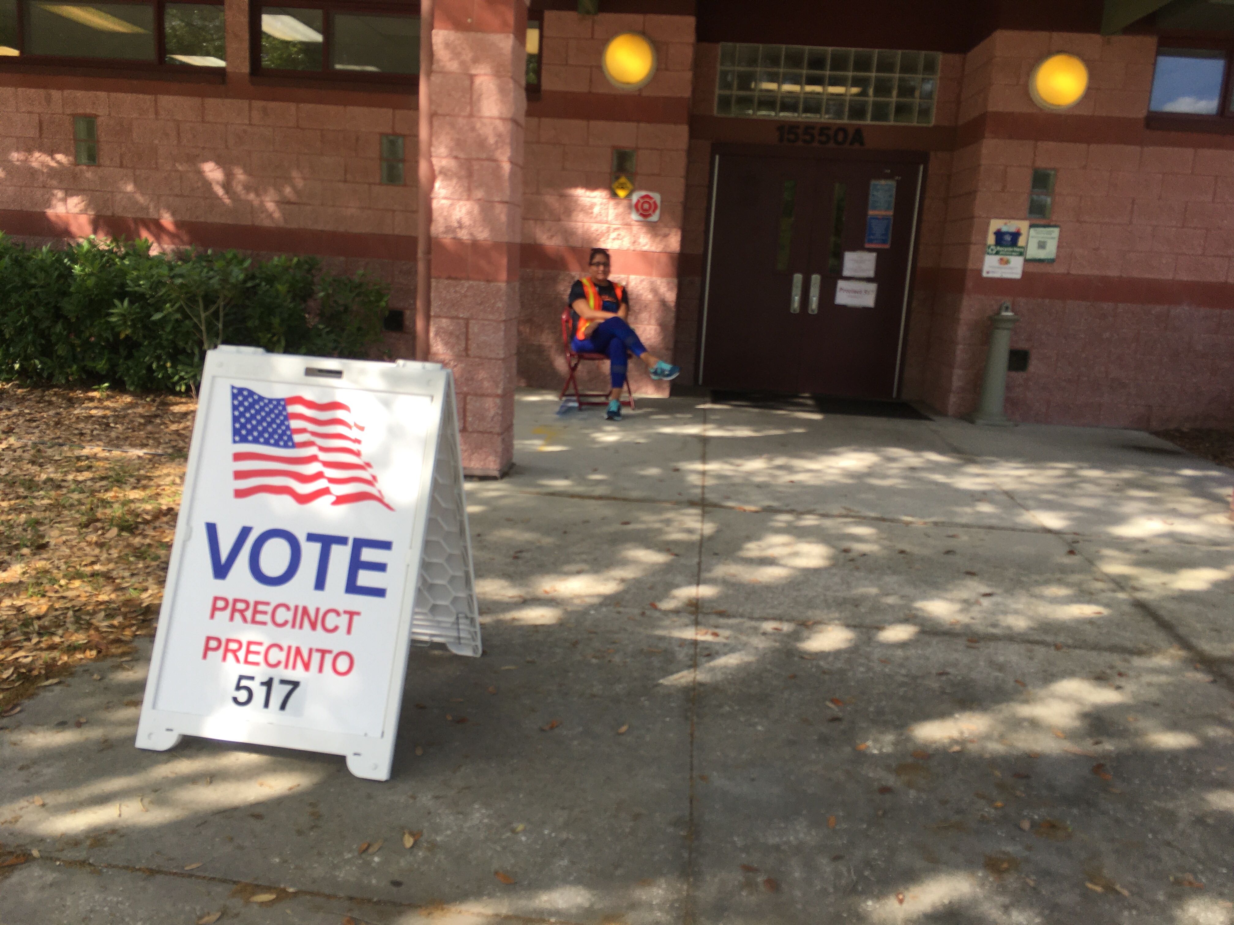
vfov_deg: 48.2
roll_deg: -1.8
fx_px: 1034
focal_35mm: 29
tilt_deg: -11.7
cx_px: 617
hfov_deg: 61.7
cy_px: 462
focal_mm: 4.15
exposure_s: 1/437
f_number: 2.2
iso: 25
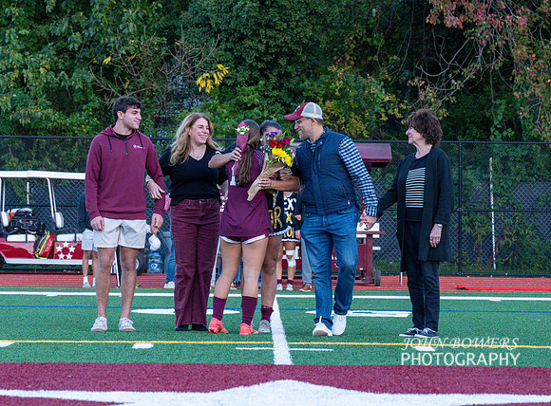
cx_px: 268
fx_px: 2643
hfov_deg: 11.9
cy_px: 233
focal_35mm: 167
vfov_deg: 8.8
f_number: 6.3
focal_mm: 110
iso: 2800
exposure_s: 1/640
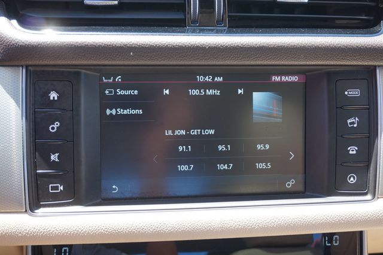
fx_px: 431
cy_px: 128
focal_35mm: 40
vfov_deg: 33.0
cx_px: 192
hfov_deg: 47.9
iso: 160
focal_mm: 27
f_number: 4.5
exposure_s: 1/60
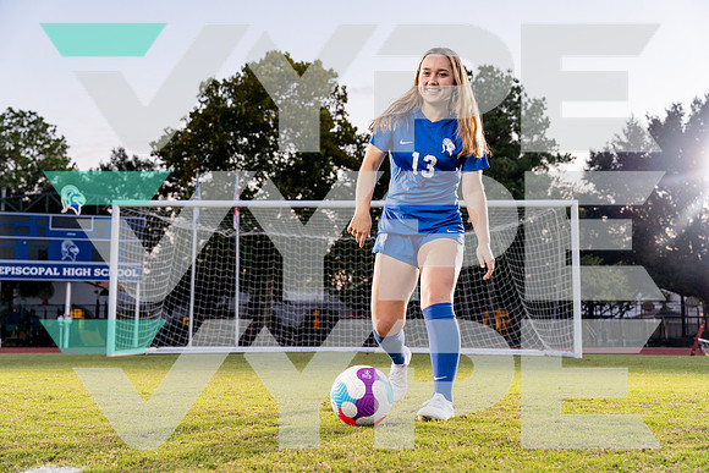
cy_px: 236
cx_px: 354
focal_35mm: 40
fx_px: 788
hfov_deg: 48.4
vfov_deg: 33.4
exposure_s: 1/250
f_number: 4
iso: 800
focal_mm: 40
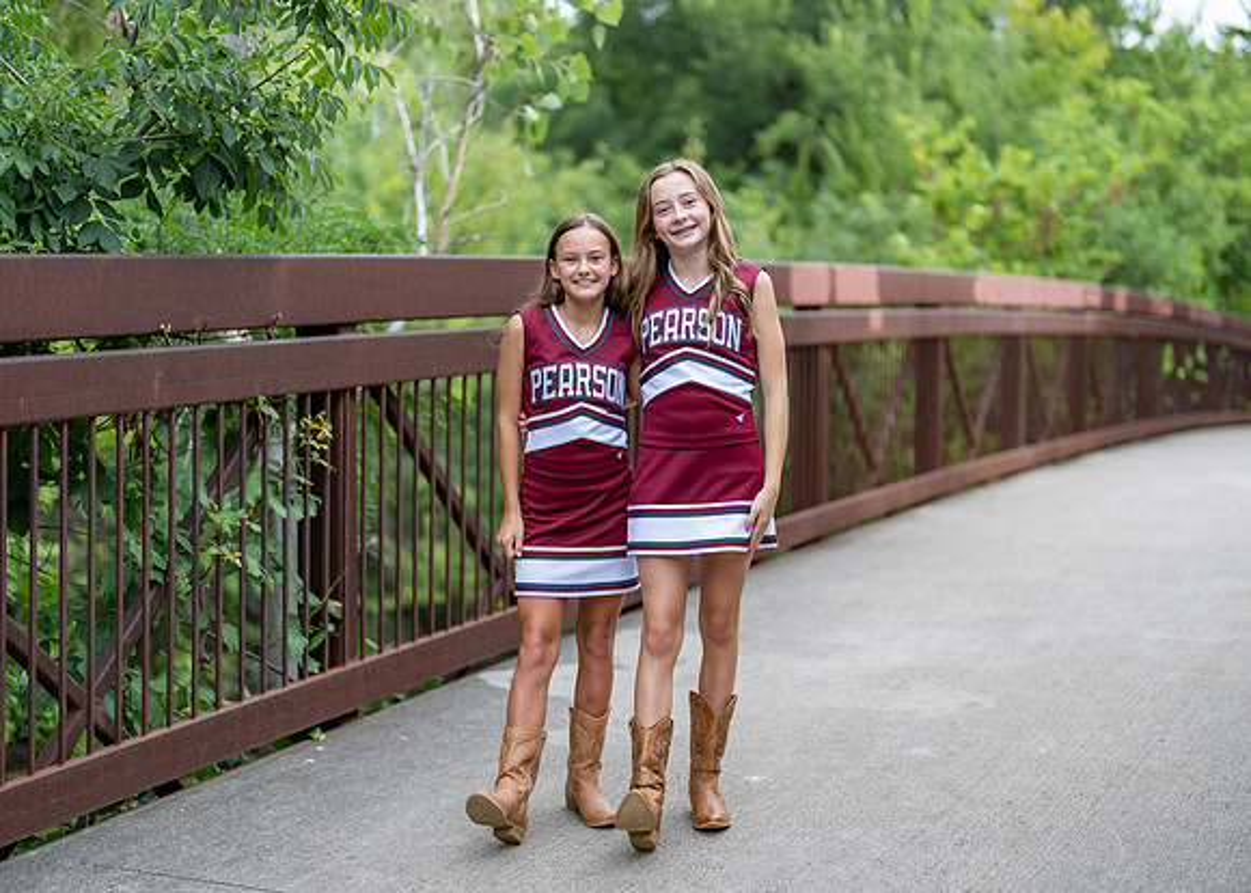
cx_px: 643
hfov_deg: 35.4
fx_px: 1958
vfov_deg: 25.7
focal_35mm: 55
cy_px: 459
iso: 100
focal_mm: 50
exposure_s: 1/1250
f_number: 1.2
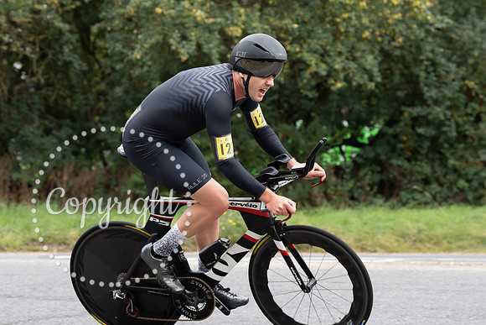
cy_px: 114
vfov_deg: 12.0
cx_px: 229
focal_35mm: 114
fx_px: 1542
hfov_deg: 17.9
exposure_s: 1/1000
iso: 800
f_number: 4
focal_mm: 88
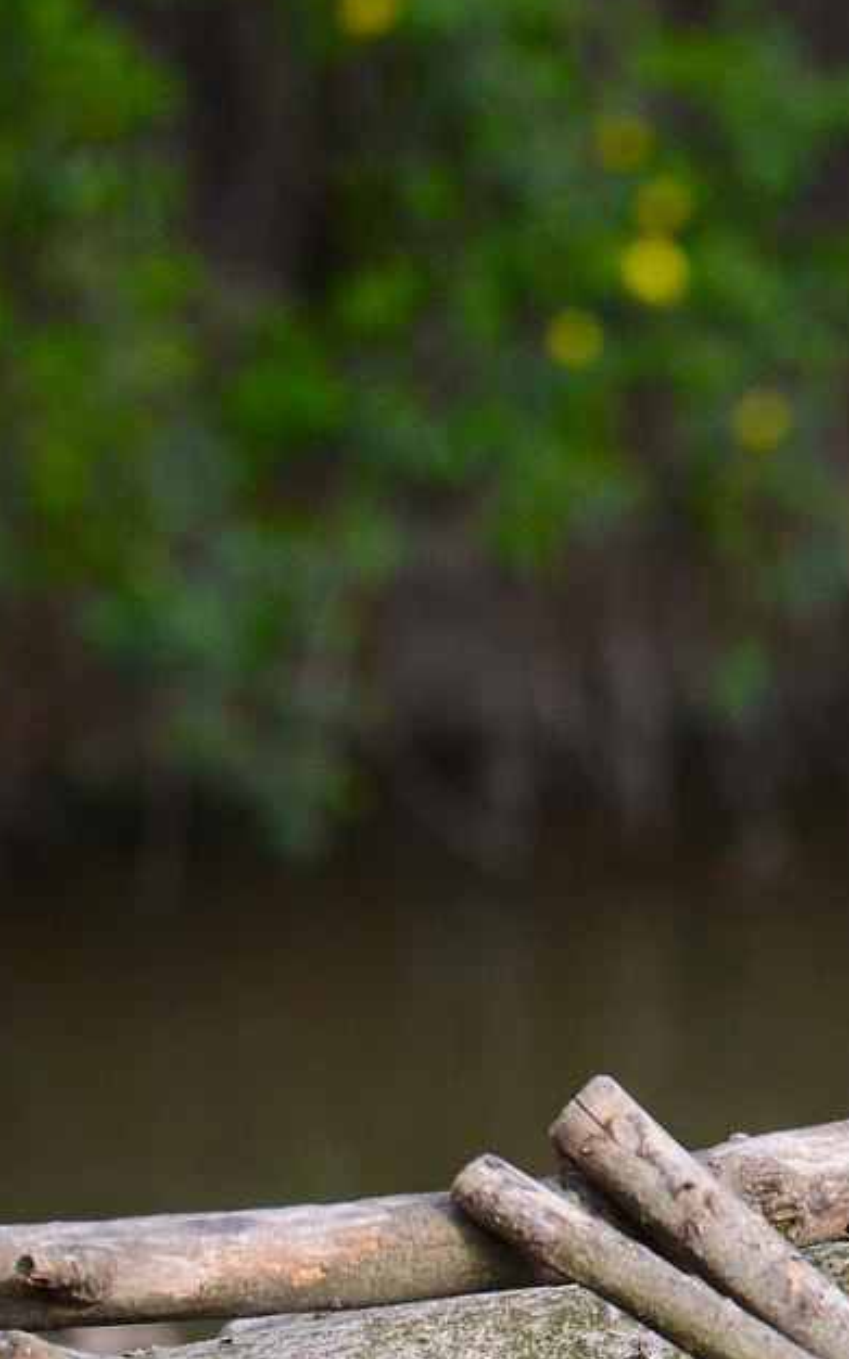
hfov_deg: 3.4
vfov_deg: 5.4
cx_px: 1298
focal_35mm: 390
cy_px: 605
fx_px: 14445
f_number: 2.2
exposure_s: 1/6400
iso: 640
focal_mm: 100
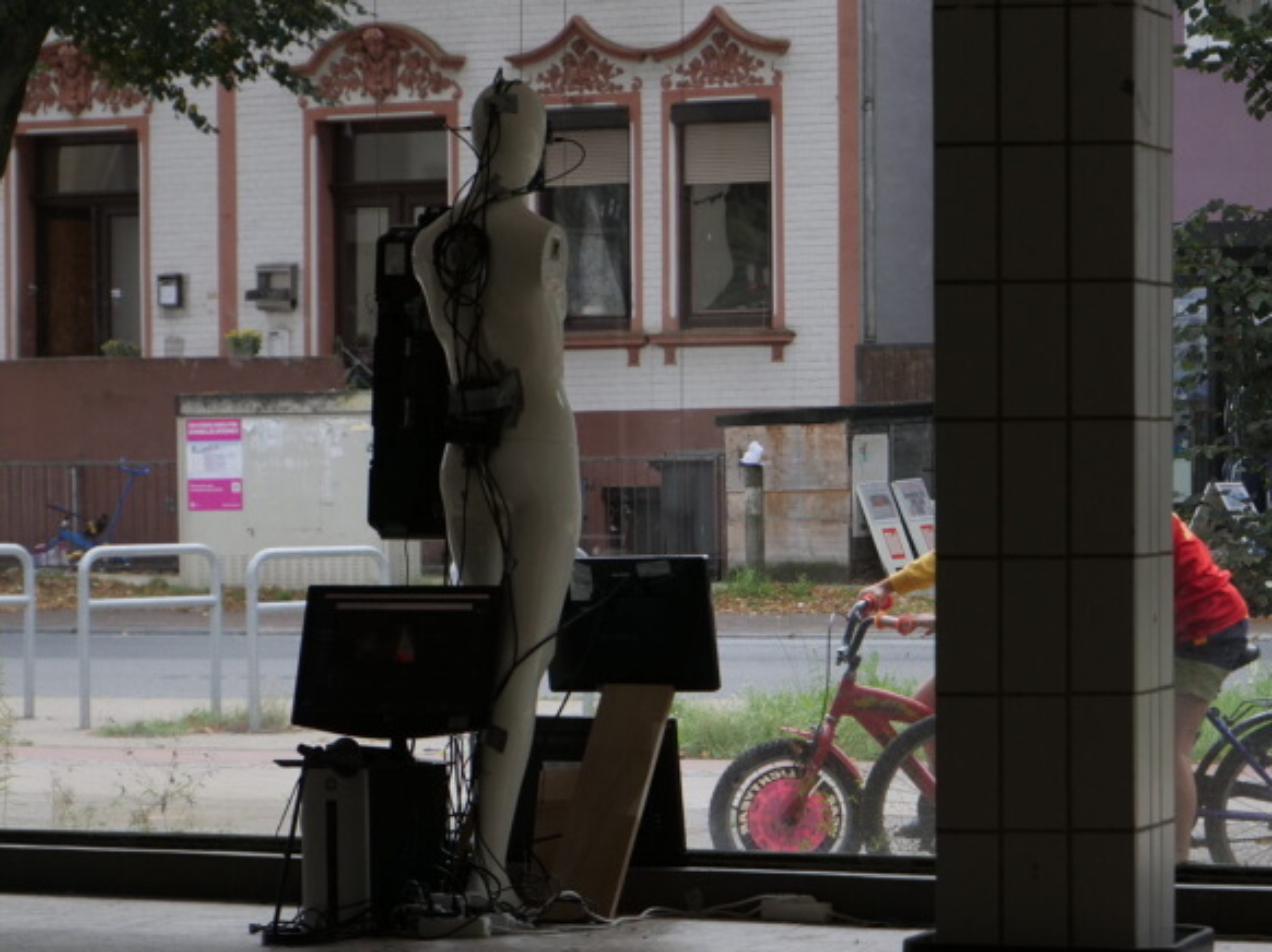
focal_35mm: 165
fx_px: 6061
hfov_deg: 12.0
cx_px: 800
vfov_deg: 9.0
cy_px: 487
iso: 400
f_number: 5.6
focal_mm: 60
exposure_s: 1/400
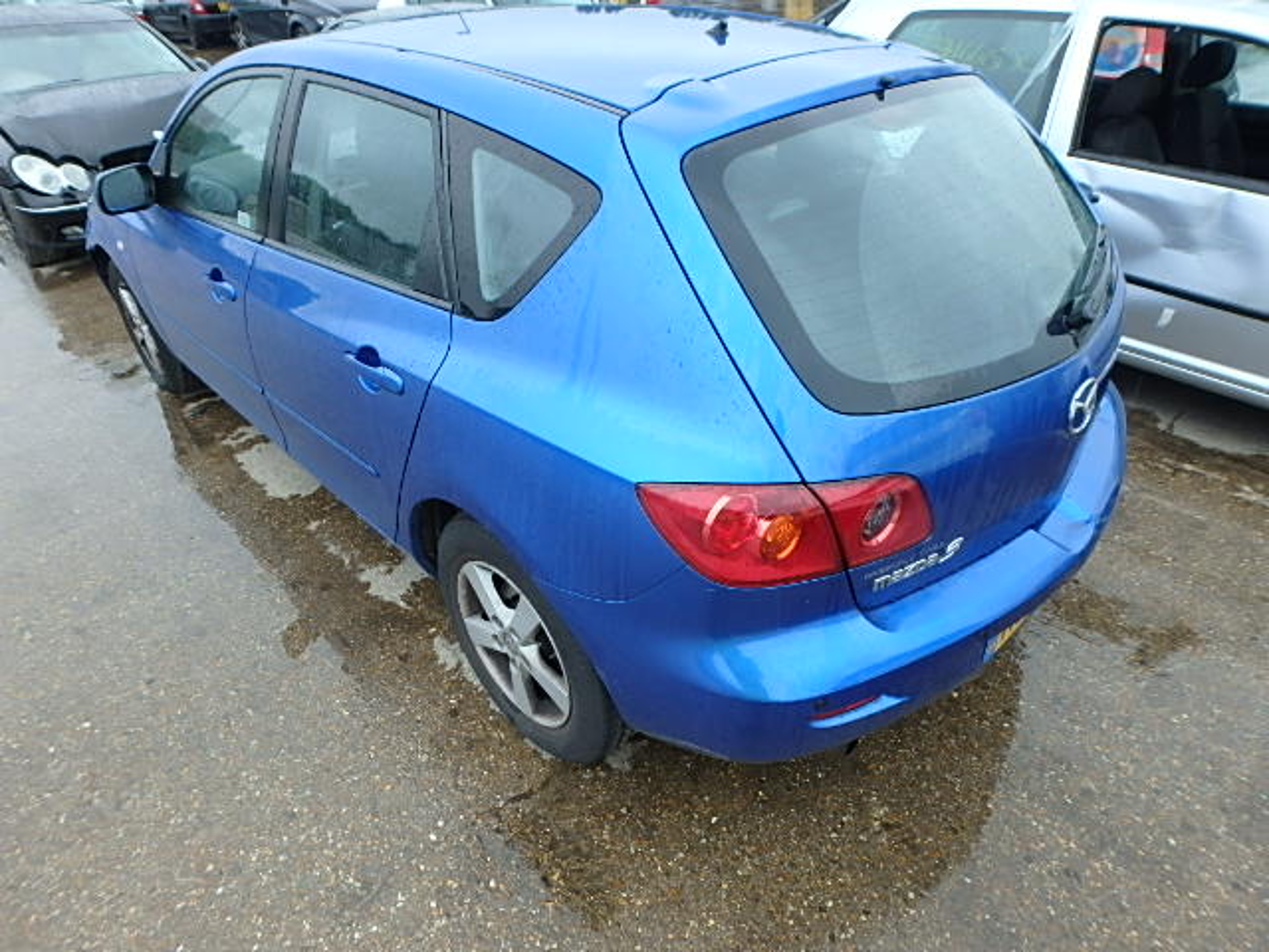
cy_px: 476
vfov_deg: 63.4
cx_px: 634
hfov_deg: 79.0
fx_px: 770
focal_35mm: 21
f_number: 3.5
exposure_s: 1/200
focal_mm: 3.7
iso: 125
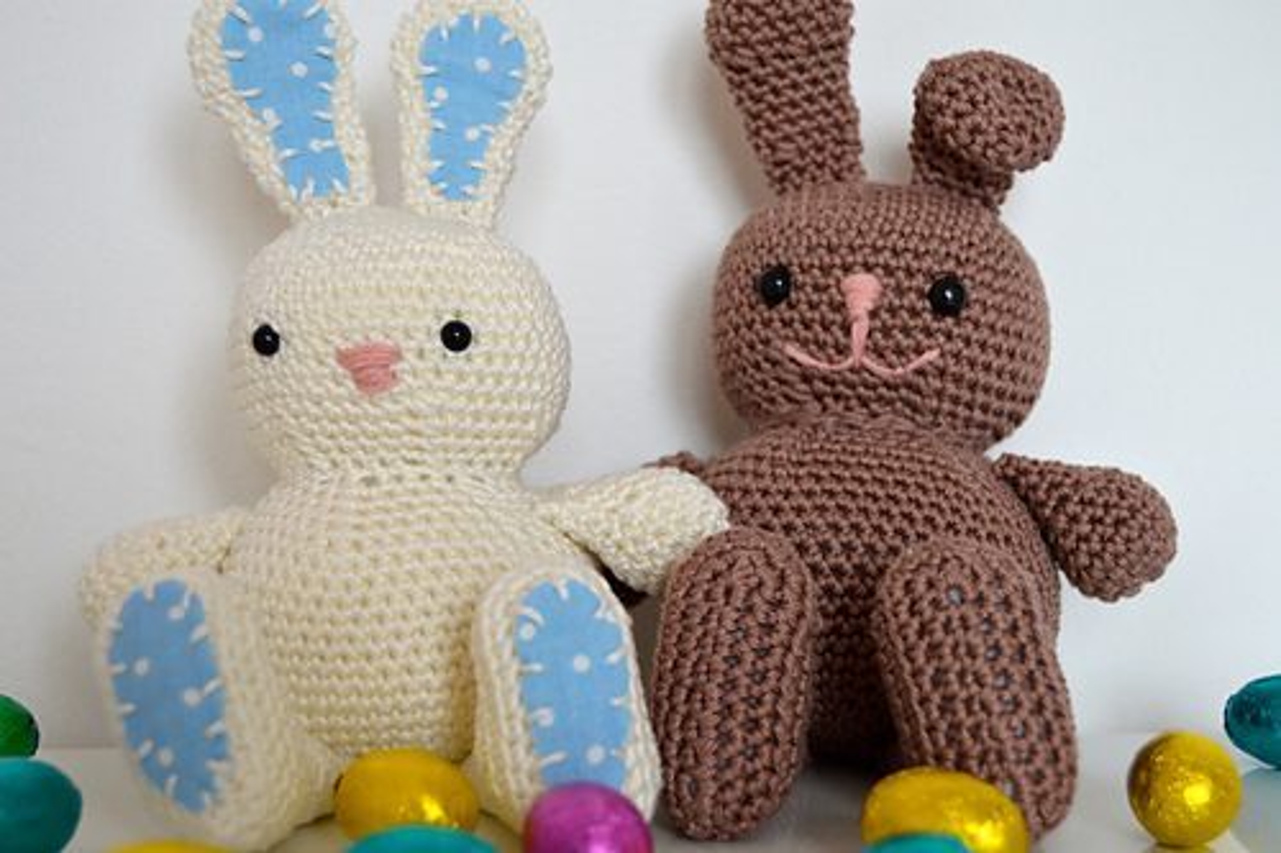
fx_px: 2134
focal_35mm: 60
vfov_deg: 22.6
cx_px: 640
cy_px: 426
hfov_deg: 33.4
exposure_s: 1/60
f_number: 5
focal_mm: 40
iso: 640
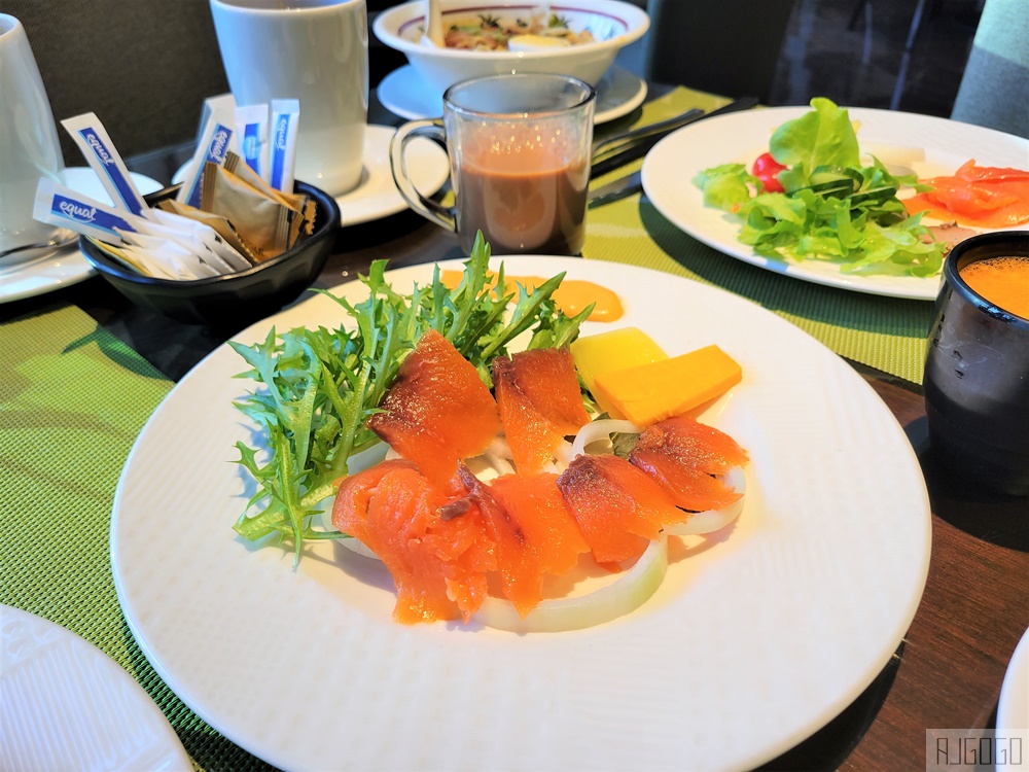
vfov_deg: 53.1
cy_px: 386
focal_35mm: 26
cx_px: 514
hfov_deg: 67.3
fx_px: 773
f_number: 1.8
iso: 64
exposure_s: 1/100
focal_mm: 5.4
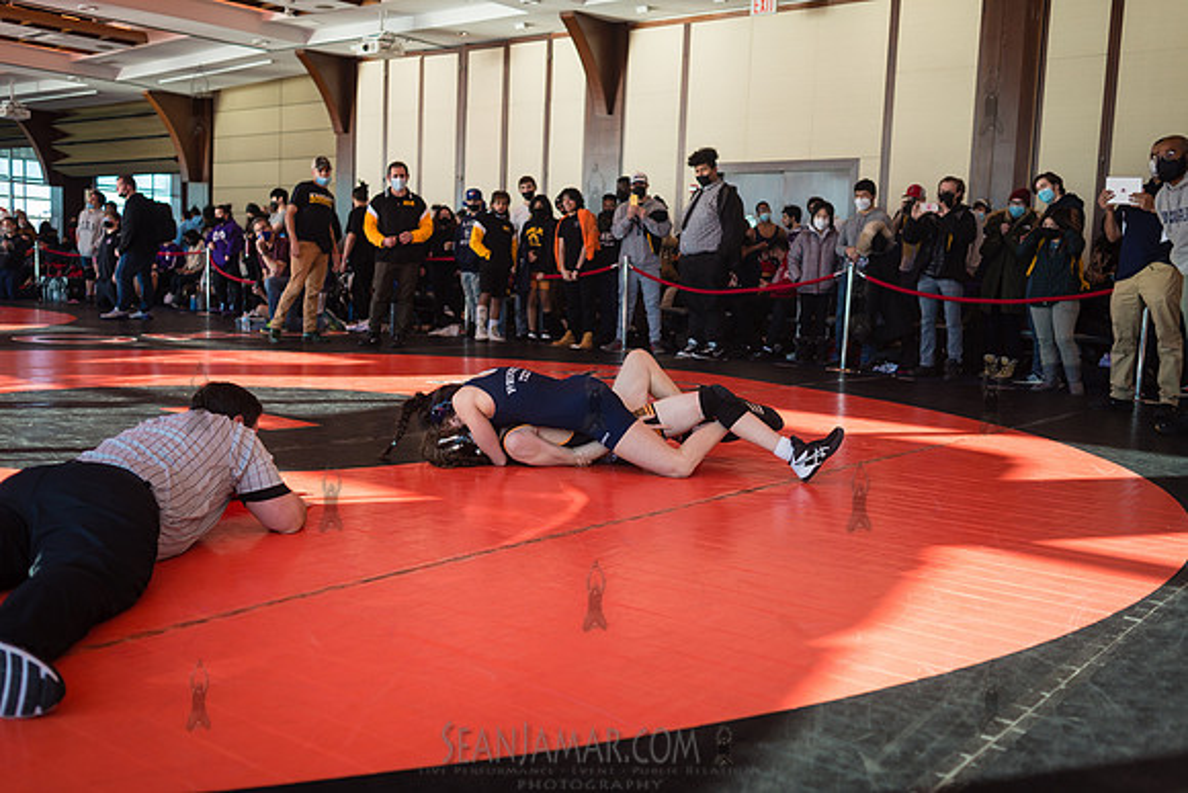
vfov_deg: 37.9
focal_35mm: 35
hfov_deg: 54.4
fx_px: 1155
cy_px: 396
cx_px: 594
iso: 400
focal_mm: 35
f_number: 3.5
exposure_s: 1/400
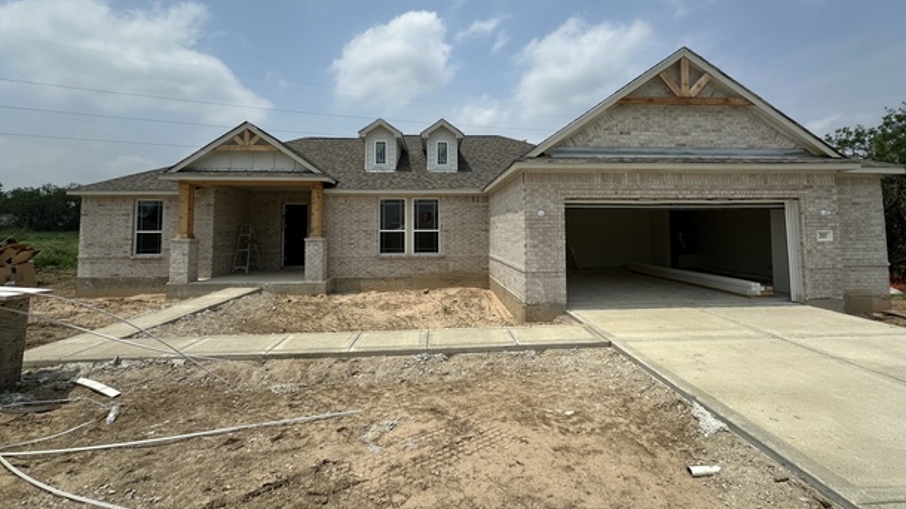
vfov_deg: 66.5
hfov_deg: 99.4
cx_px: 454
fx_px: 384
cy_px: 208
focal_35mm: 16
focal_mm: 2.22
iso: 40
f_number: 2.2
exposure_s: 1/3509
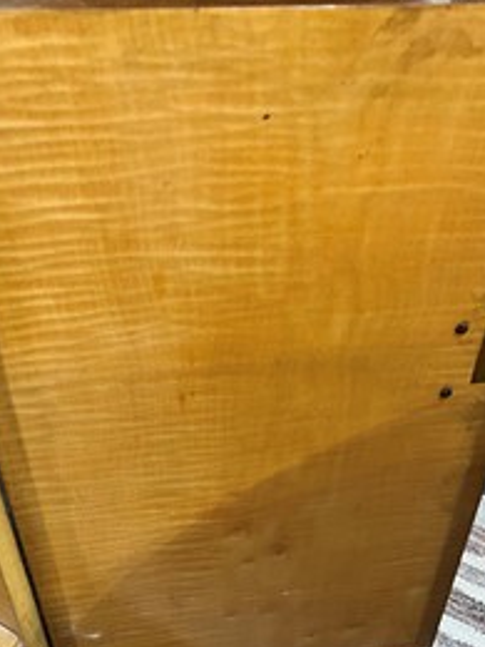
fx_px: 747
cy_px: 403
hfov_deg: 35.9
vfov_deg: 46.4
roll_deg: -1.8
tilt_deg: -42.5
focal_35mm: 40
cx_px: 269
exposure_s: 1/50
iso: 200
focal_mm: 5.1
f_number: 1.6
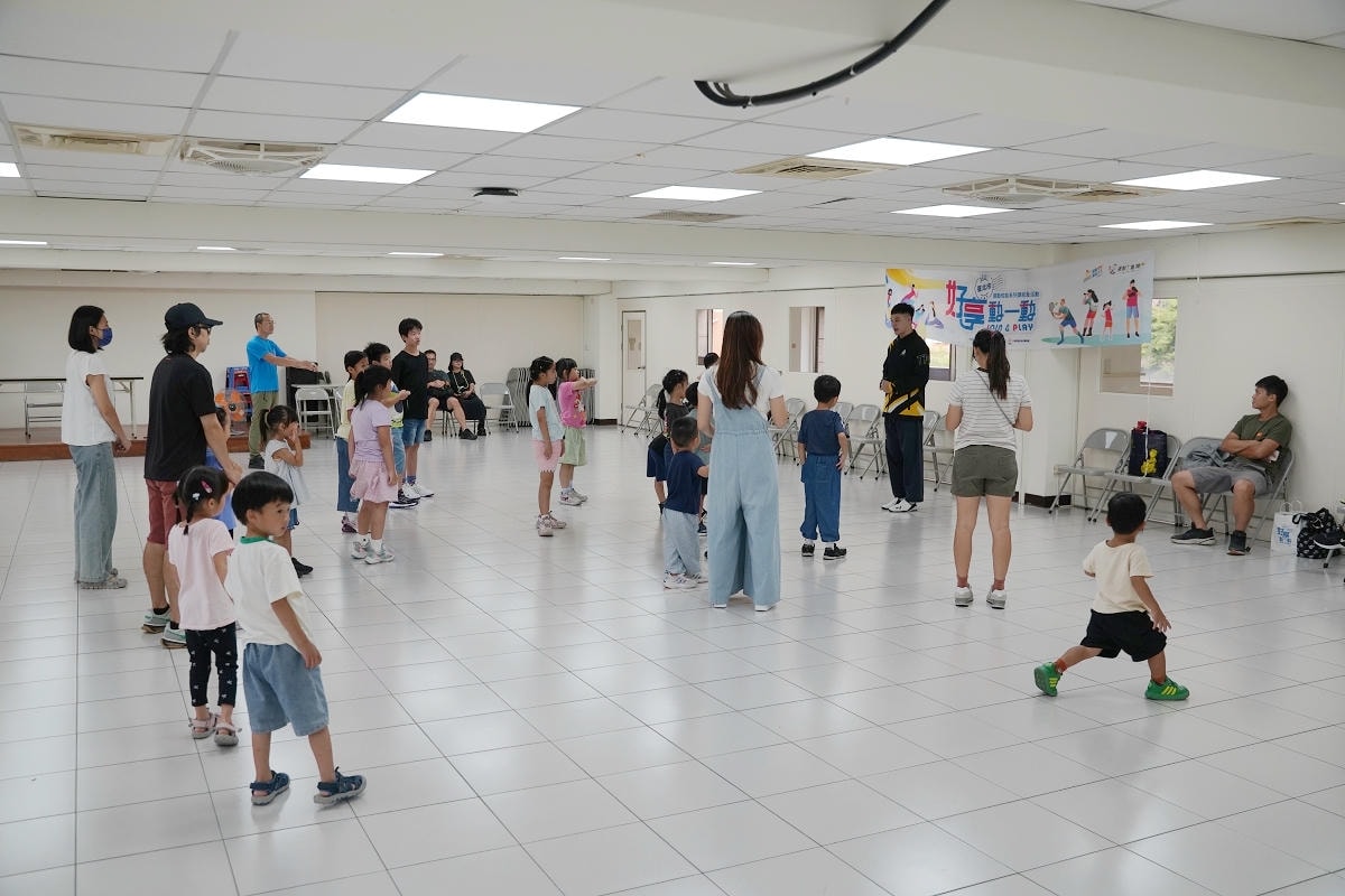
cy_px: 448
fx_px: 1195
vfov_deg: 41.1
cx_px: 672
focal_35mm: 32
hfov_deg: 58.7
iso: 800
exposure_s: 1/160
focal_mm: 32
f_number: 4
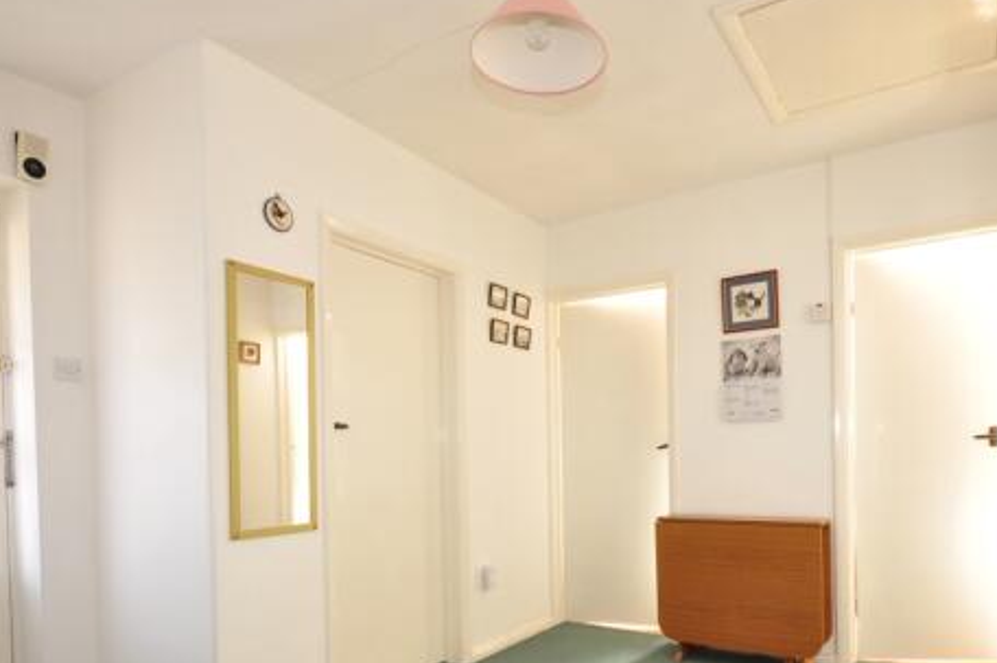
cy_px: 446
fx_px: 656
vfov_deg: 52.5
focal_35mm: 24
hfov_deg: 74.1
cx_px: 560
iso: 200
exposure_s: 1.3
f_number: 11
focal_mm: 11
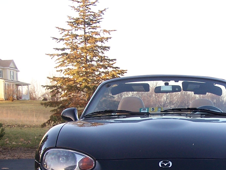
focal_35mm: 81
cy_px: 151
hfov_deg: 23.4
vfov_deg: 17.9
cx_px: 208
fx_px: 529
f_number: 2.8
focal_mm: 6.3
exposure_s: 1/90
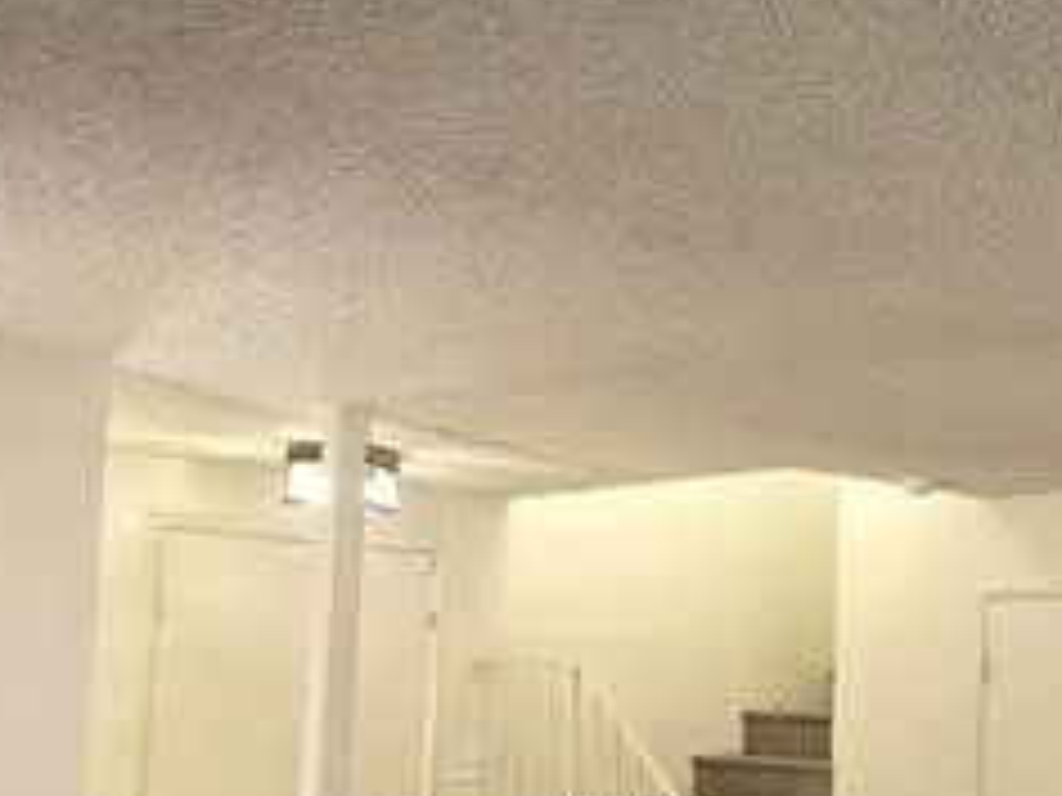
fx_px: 1350
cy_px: 594
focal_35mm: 44
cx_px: 1084
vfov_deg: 32.3
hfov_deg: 37.8
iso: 160
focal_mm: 2.2
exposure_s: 1/120
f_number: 1.9
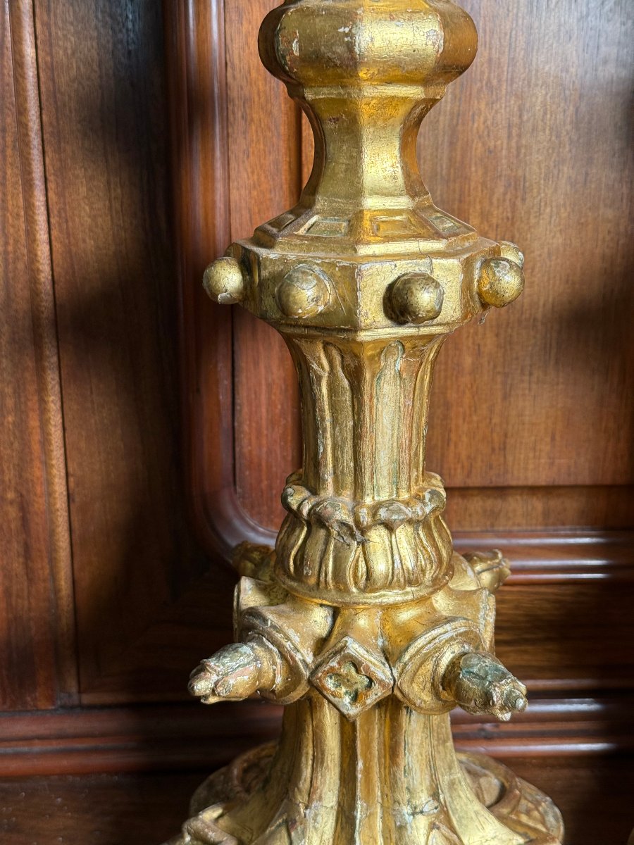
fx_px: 1172
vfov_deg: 39.7
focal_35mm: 48
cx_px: 317
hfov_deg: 30.3
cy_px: 422
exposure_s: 1/60
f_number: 1.78
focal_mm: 6.76
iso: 125
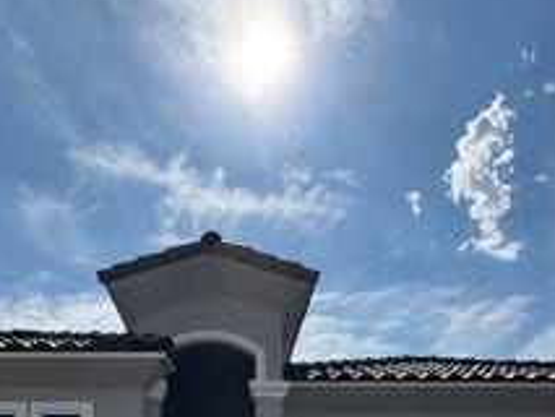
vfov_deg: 30.1
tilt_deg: +5.1
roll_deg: +0.1
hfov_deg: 44.7
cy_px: 480
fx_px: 674
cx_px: 242
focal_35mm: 42
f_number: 2.2
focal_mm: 2.22
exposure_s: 1/3247
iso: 50
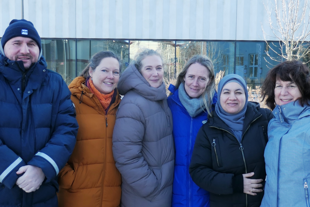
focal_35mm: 24
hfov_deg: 73.7
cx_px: 155
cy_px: 104
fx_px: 207
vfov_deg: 53.1
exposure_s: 1/200
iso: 125
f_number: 3.3
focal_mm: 8.8
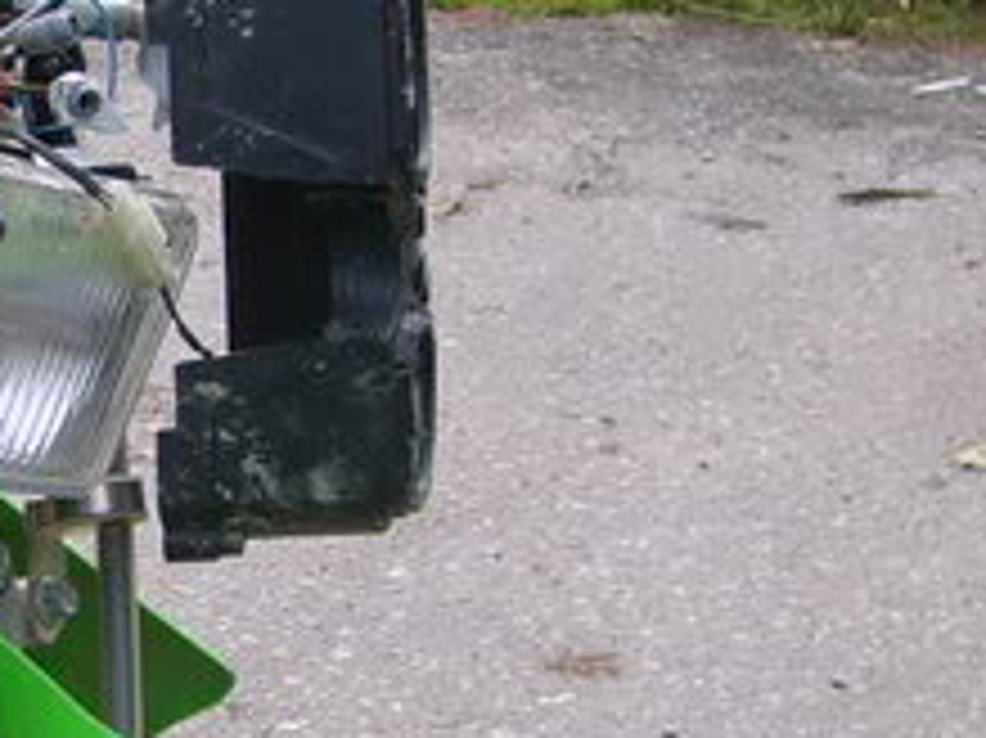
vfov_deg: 11.6
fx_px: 3644
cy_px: 450
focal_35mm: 128
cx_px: -212
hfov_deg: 14.9
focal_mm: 5.8
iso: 50
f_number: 2.8
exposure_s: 1/250
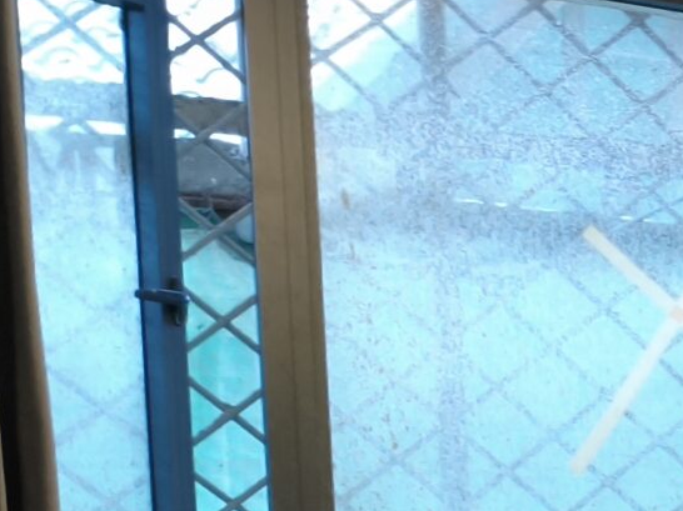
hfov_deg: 13.9
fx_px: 2406
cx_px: 1337
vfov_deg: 11.2
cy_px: 963
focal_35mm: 122
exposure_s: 1/50
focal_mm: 4.94
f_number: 1.5
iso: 500
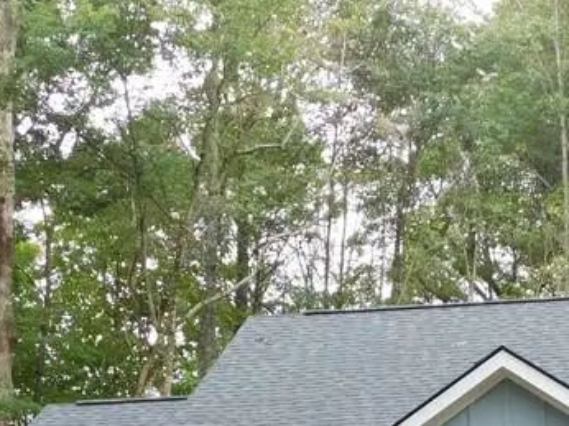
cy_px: 475
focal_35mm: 151
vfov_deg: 9.7
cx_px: 543
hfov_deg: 12.9
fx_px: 2480
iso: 125
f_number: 3.8
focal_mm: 9
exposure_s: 1/80
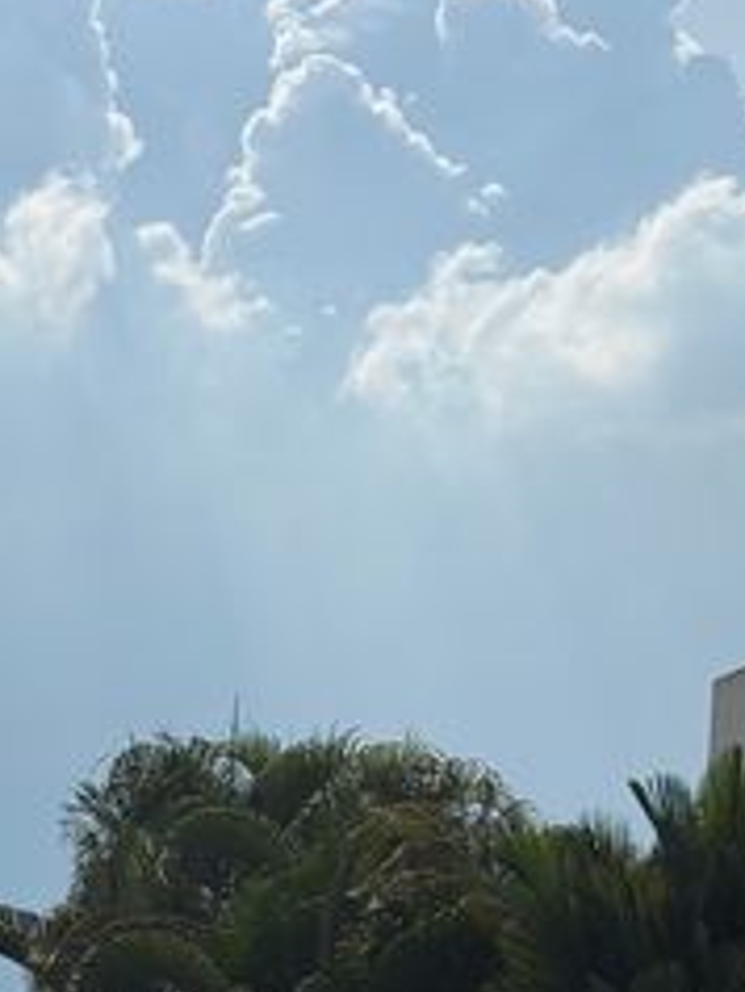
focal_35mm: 135
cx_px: -92
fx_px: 3870
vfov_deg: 14.0
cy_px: 1279
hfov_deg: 10.8
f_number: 1.78
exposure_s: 1/11364
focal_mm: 6.76
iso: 50
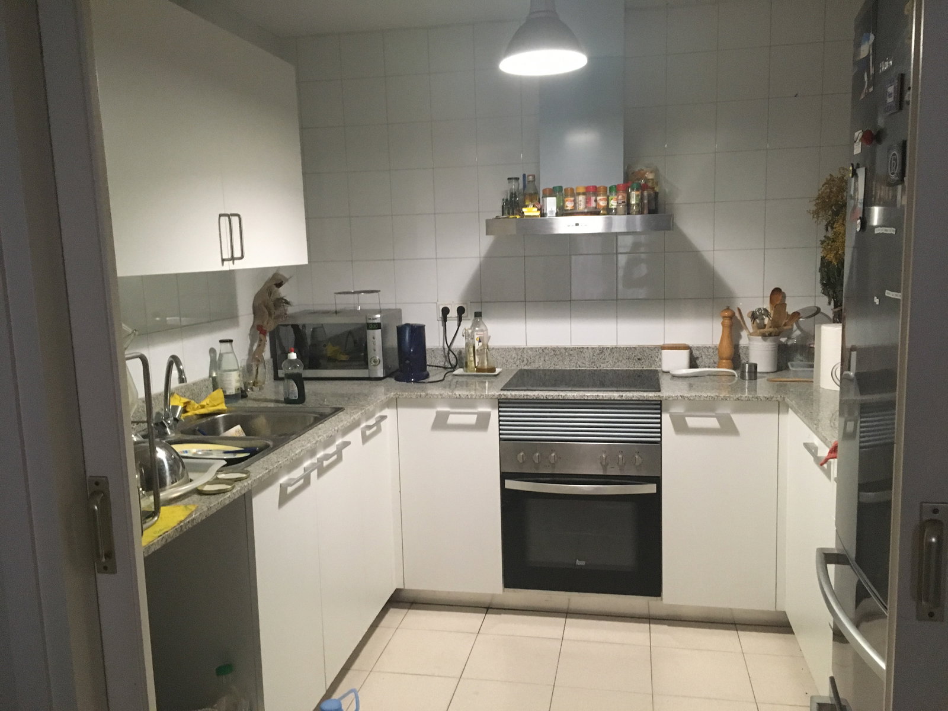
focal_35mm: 29
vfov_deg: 48.2
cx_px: 474
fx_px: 794
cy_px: 356
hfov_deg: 61.7
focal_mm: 4.15
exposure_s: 1/25
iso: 200
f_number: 2.2
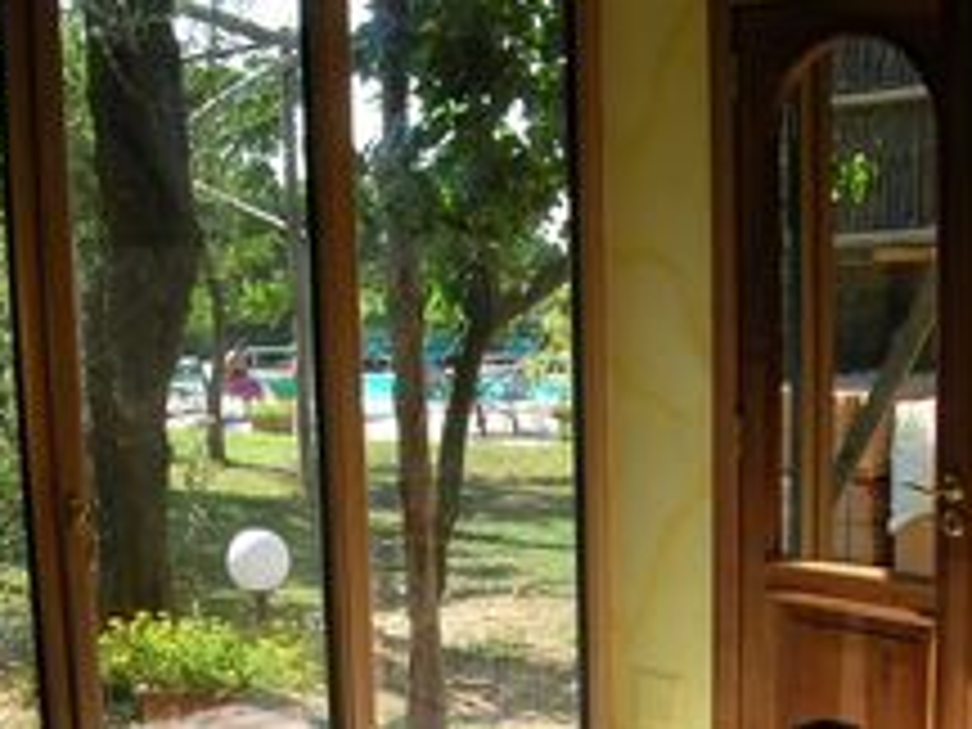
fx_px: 1629
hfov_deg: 33.2
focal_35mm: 58
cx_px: 477
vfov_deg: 24.7
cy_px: 616
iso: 50
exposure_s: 1/80.4
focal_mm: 5.7
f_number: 4.9
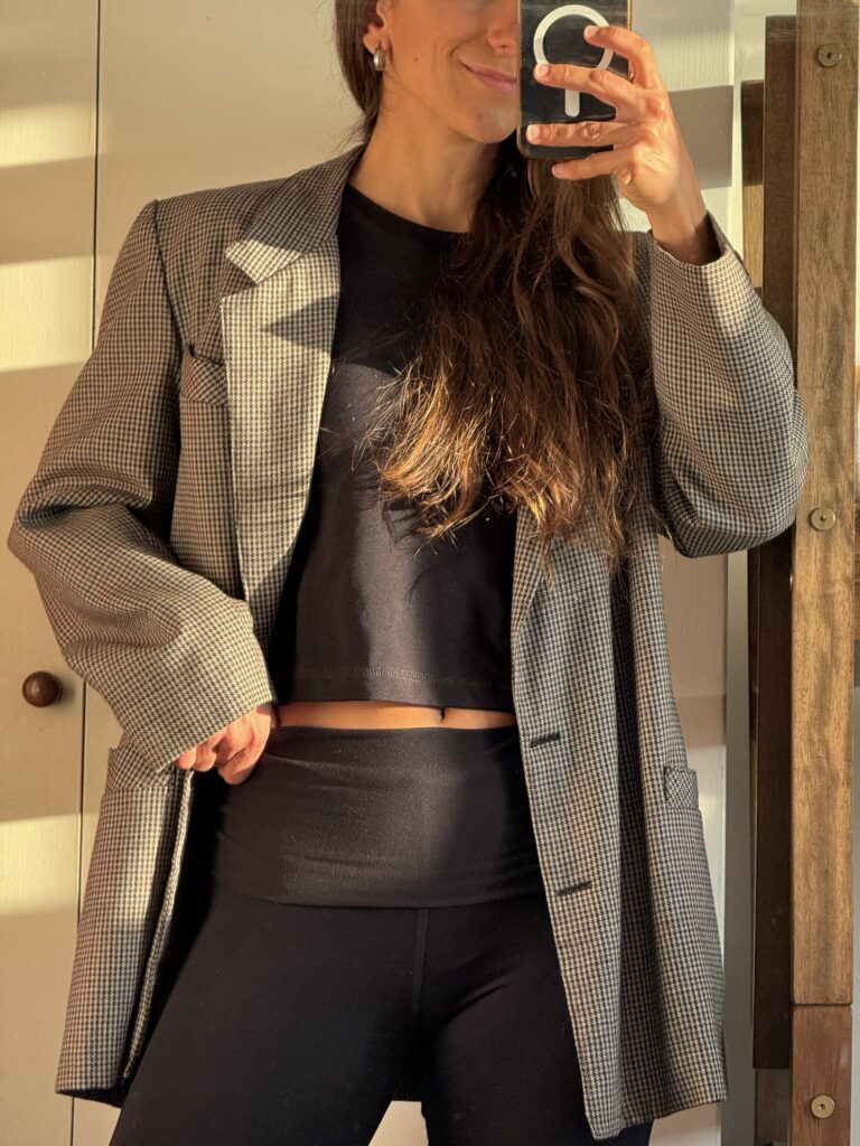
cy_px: 573
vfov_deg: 16.4
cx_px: 430
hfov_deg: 12.3
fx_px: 3975
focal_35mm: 120
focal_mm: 15.66
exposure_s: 1/99
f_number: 2.8
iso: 100
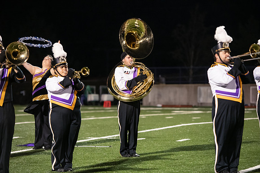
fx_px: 1120
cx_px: 130
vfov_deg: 8.9
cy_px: 86
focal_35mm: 155
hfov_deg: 13.2
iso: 5000
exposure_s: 1/500
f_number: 3.2
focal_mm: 155
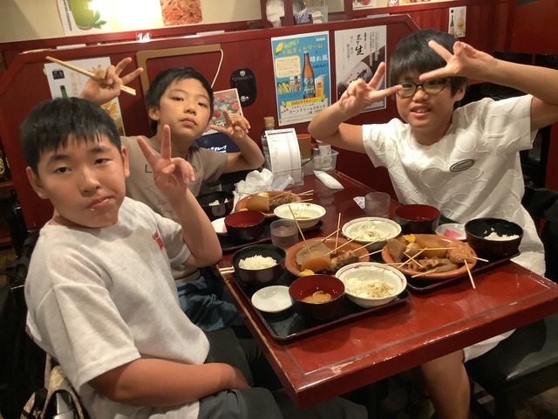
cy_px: 210
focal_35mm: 31
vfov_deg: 45.4
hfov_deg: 58.4
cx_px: 279
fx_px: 500
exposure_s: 1/33
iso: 250
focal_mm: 3.3
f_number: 2.4
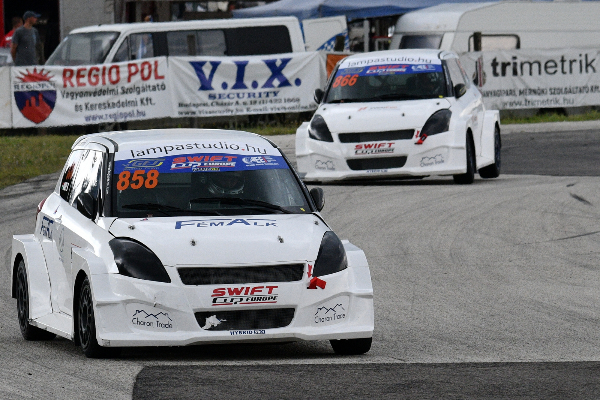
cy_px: 200
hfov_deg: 6.9
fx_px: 5000
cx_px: 300
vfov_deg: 4.6
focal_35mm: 300
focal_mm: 200
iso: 800
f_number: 7.1
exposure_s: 1/1250
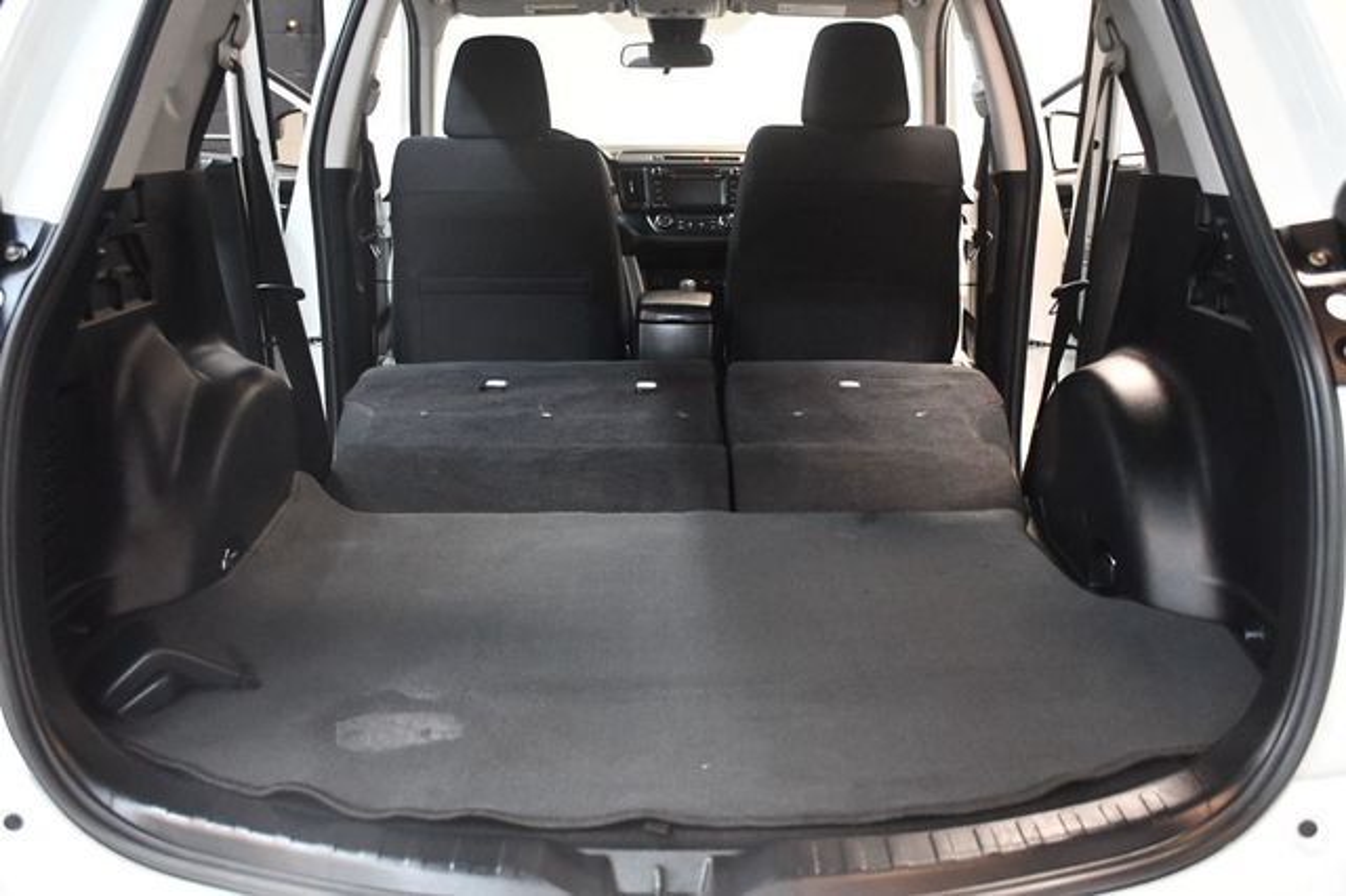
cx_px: 673
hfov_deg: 49.6
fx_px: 1457
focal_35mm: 39
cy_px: 448
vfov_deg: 34.2
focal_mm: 26
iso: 5600
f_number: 3.8
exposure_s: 1/60
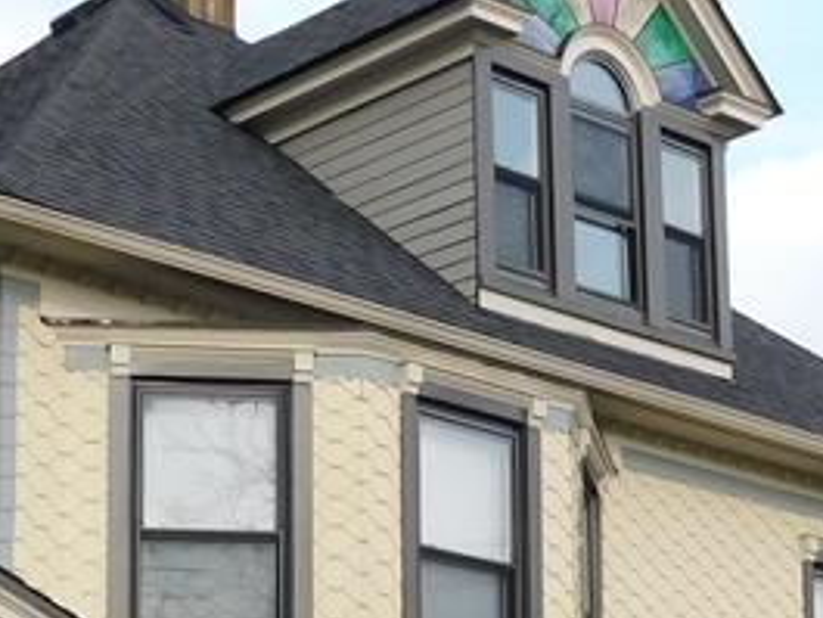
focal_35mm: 116
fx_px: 2759
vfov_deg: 12.3
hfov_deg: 16.9
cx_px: 189
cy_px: 842
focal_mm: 5.3
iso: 125
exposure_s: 1/500
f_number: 3.2
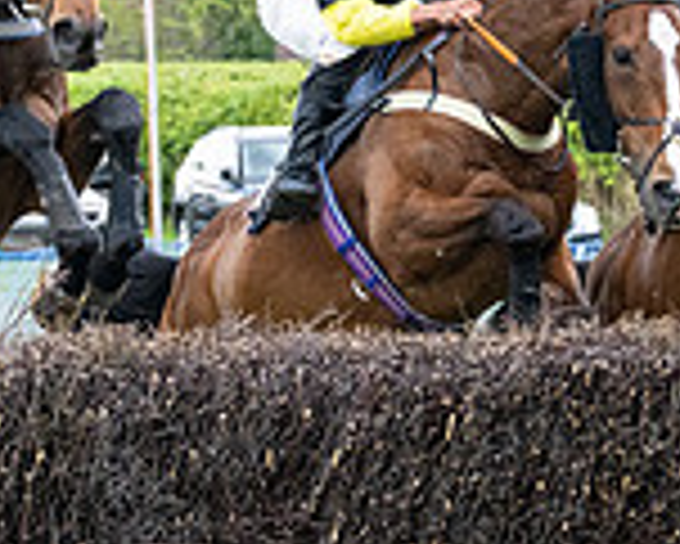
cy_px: 406
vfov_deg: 4.2
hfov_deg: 5.2
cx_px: 181
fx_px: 7451
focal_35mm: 370
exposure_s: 1/2000
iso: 1000
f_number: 4
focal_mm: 70
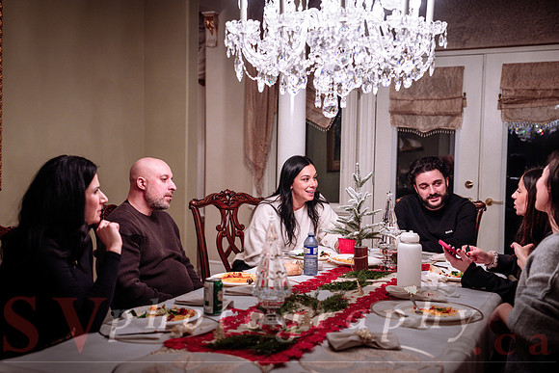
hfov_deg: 44.8
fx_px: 678
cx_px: 254
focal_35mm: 44
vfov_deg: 30.8
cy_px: 186
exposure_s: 1/200
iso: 1000
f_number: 2.5
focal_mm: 40
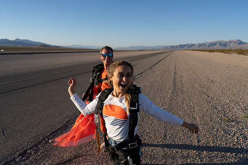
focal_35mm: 24
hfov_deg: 73.7
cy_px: 82
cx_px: 124
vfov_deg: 53.2
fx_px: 165
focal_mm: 24
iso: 800
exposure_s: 1/2000
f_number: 8
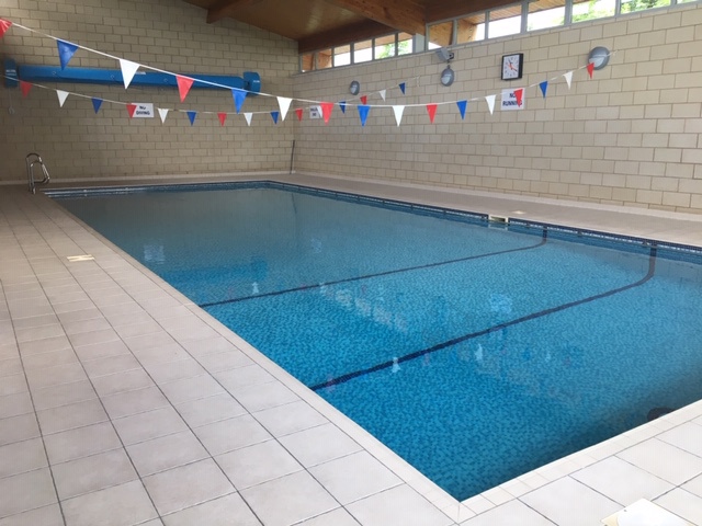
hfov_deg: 61.7
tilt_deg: -11.1
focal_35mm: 29
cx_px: 351
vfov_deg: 48.2
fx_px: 588
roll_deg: +0.1
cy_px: 263
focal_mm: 4.15
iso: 25
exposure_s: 1/33
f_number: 2.2
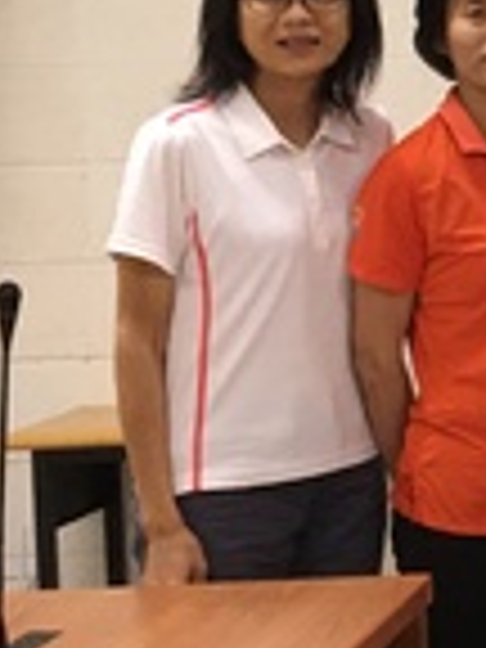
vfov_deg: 14.0
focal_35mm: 141
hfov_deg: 9.0
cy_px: 214
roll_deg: +2.5
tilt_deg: -2.7
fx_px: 2639
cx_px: 1323
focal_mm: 4.15
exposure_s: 1/15
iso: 32
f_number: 2.2
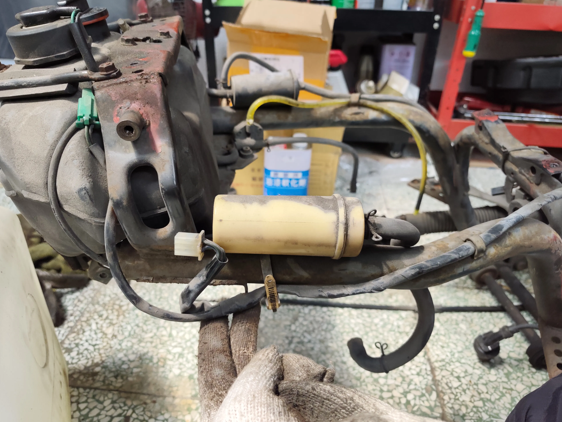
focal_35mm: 24
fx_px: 390
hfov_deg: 71.6
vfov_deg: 56.8
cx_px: 275
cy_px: 206
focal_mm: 6.07
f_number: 1.7
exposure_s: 1/480
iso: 1000
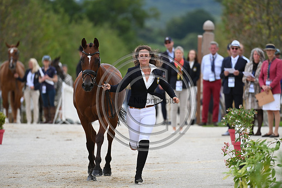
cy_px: 94
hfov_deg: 5.2
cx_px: 141
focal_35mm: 400
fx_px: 3134
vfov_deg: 3.4
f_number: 5.6
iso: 560
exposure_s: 1/1600
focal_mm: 400
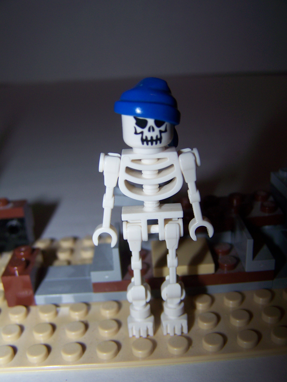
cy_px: 191
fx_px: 420
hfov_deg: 37.7
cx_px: 144
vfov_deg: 49.0
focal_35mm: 38
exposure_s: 1/60
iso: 80
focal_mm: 6.3
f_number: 2.8
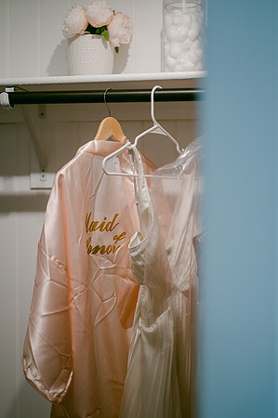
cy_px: 209
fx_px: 580
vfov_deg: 39.6
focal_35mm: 50
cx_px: 139
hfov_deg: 26.9
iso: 100
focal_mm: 50
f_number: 1.8
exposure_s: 1/160
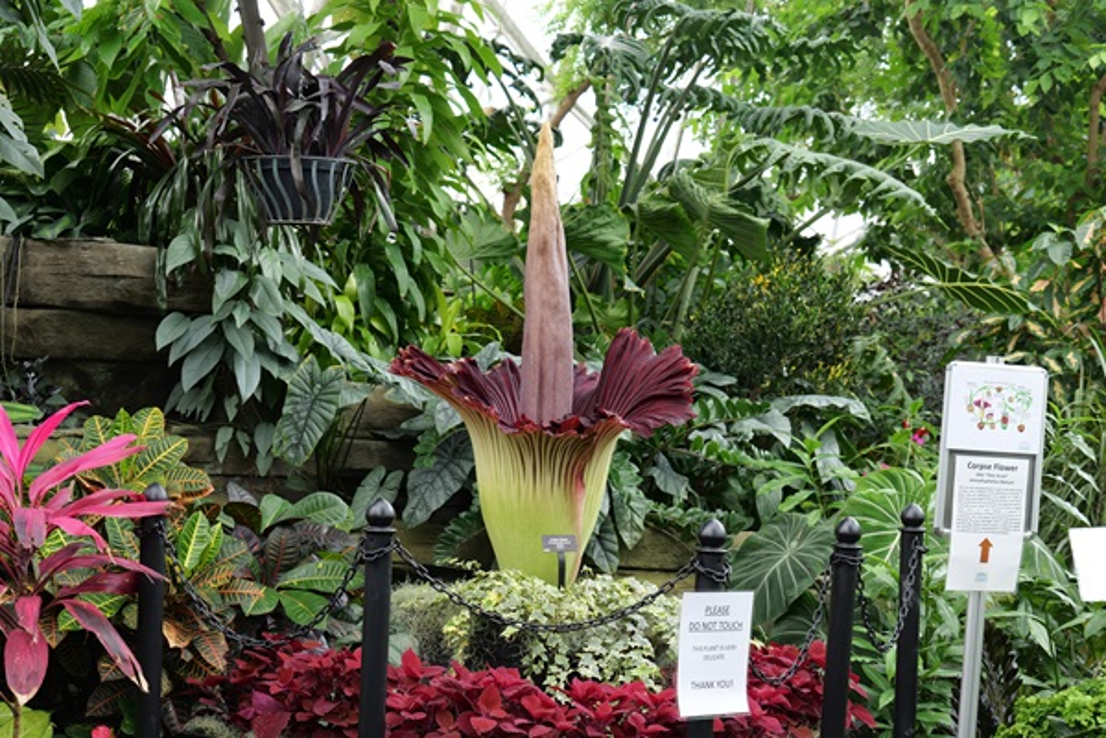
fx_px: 1782
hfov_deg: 34.5
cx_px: 553
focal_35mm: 58
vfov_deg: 23.4
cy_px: 369
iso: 400
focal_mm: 58
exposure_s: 1/60
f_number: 5.5
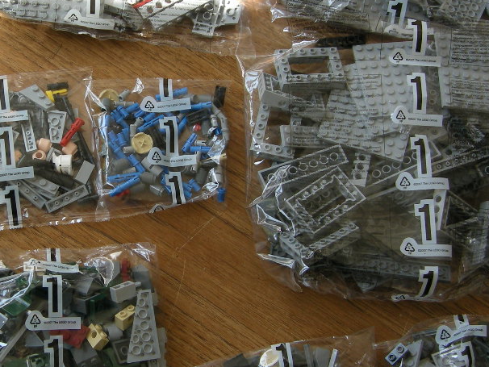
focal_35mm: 76
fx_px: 1074
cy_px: 184
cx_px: 116
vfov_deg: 19.4
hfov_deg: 25.3
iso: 64
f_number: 3
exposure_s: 1/75.5
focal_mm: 7.5
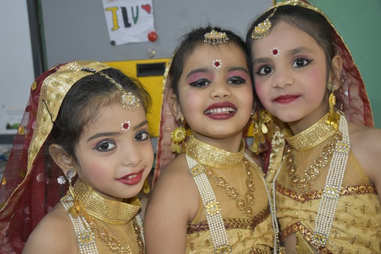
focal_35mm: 36
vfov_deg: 36.9
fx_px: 381
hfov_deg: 53.1
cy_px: 127
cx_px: 190
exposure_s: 1/60
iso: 1800
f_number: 3.8
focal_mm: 24
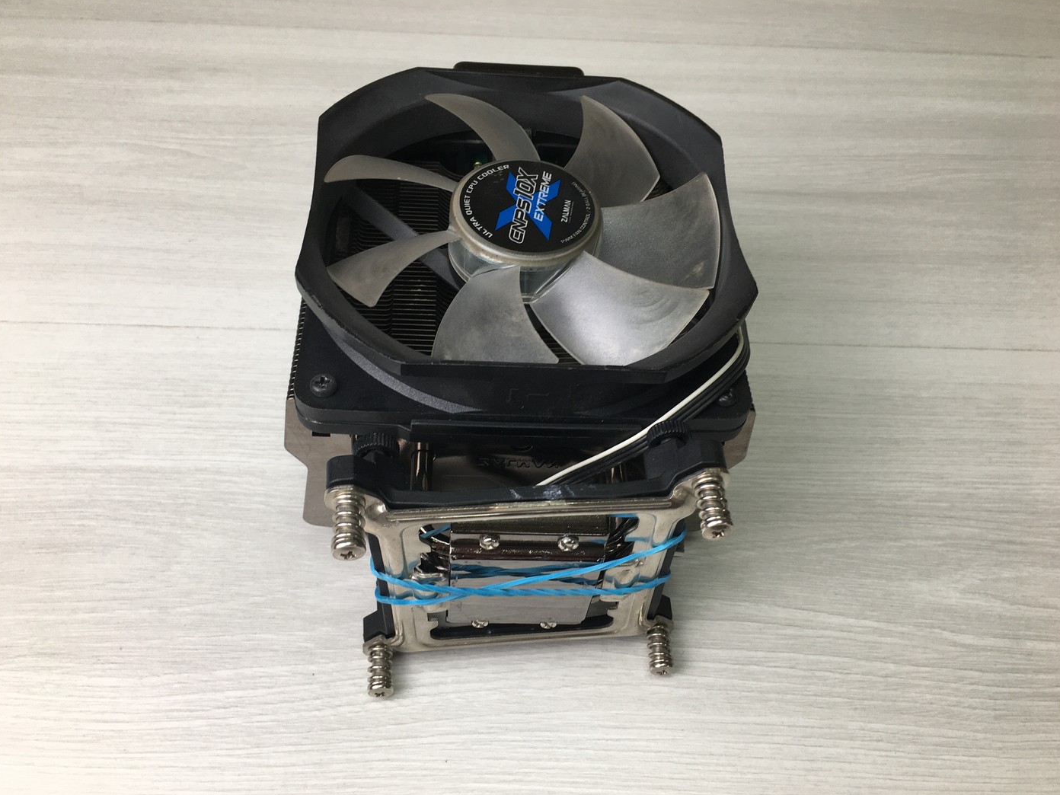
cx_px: 531
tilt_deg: -54.1
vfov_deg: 46.8
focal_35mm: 30
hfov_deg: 60.0
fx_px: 919
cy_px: 404
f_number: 2.2
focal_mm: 4.15
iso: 25
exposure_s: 1/60
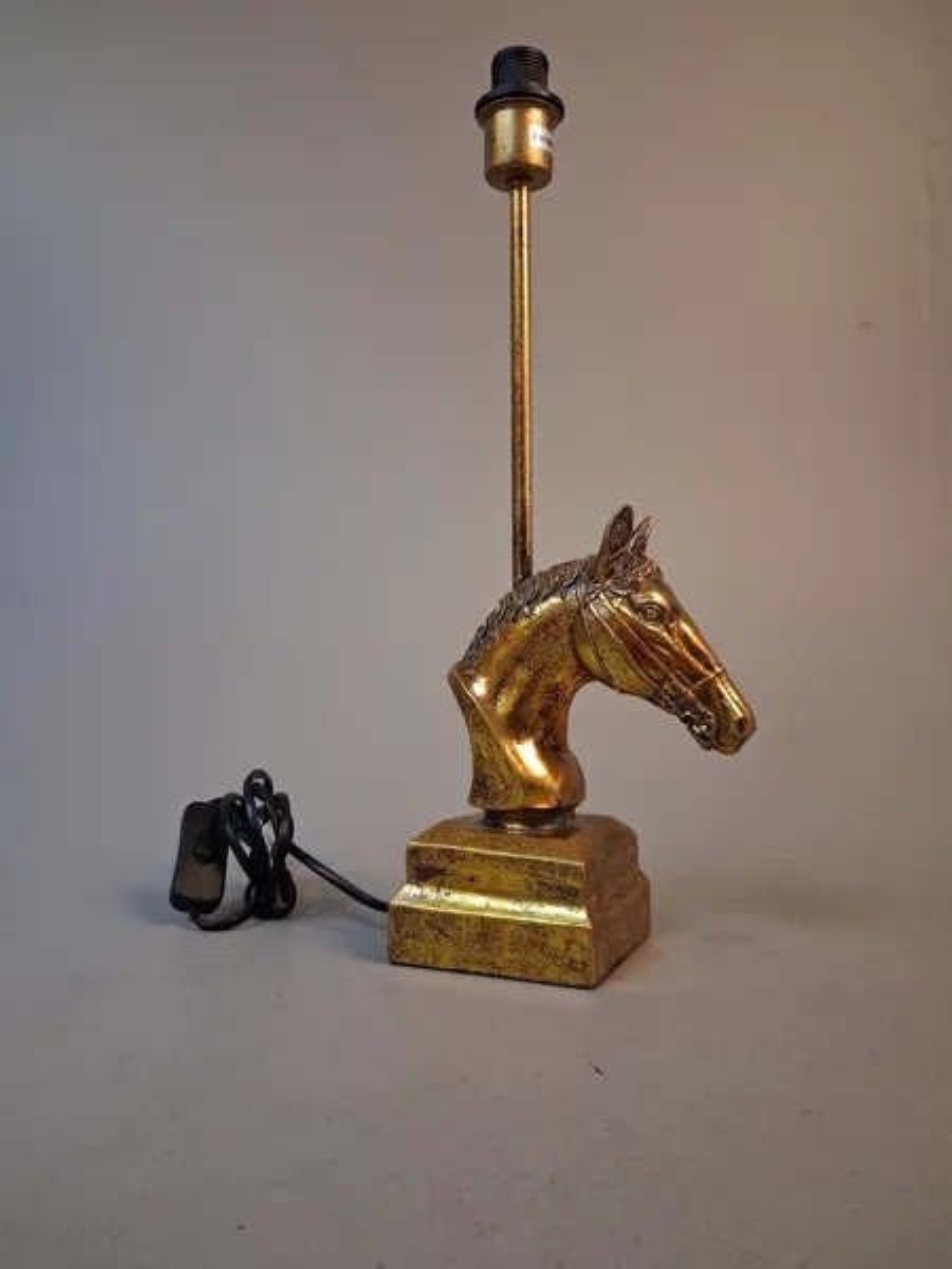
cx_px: 476
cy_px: 634
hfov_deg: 51.4
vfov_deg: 65.3
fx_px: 990
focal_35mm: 27
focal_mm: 4
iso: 320
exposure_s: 1/50
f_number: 1.8
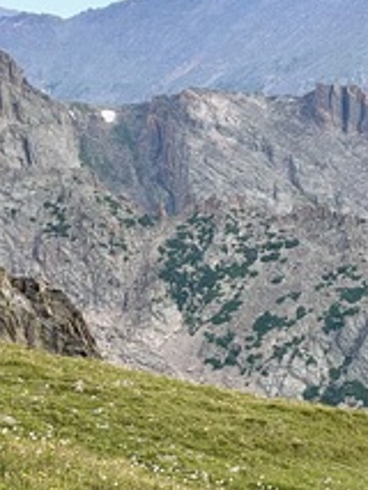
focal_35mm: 188
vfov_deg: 10.4
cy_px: 490
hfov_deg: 7.9
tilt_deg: -8.3
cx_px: 393
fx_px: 2662
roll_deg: -0.8
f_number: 2.8
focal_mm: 9
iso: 25
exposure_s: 1/168
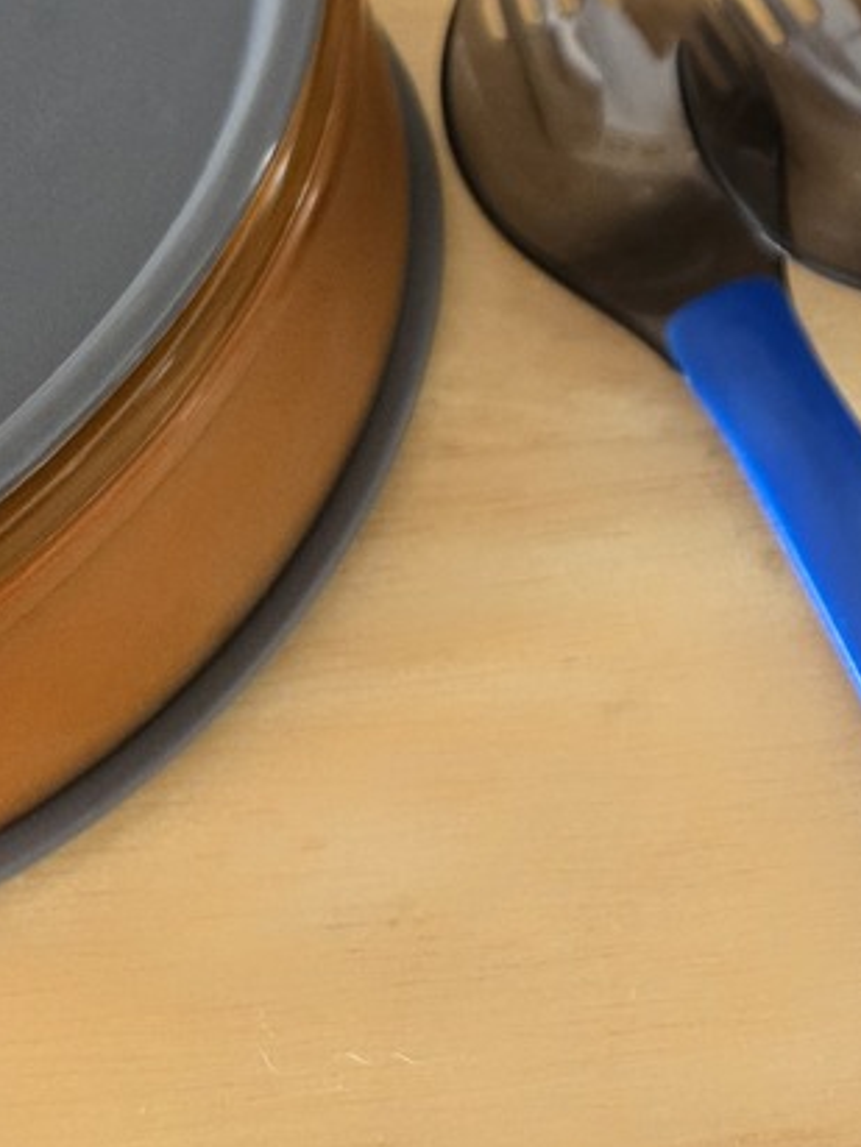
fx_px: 2222
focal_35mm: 67
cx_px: 1243
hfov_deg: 19.5
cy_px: -515
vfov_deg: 23.8
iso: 500
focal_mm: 5.4
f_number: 1.8
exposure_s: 1/120
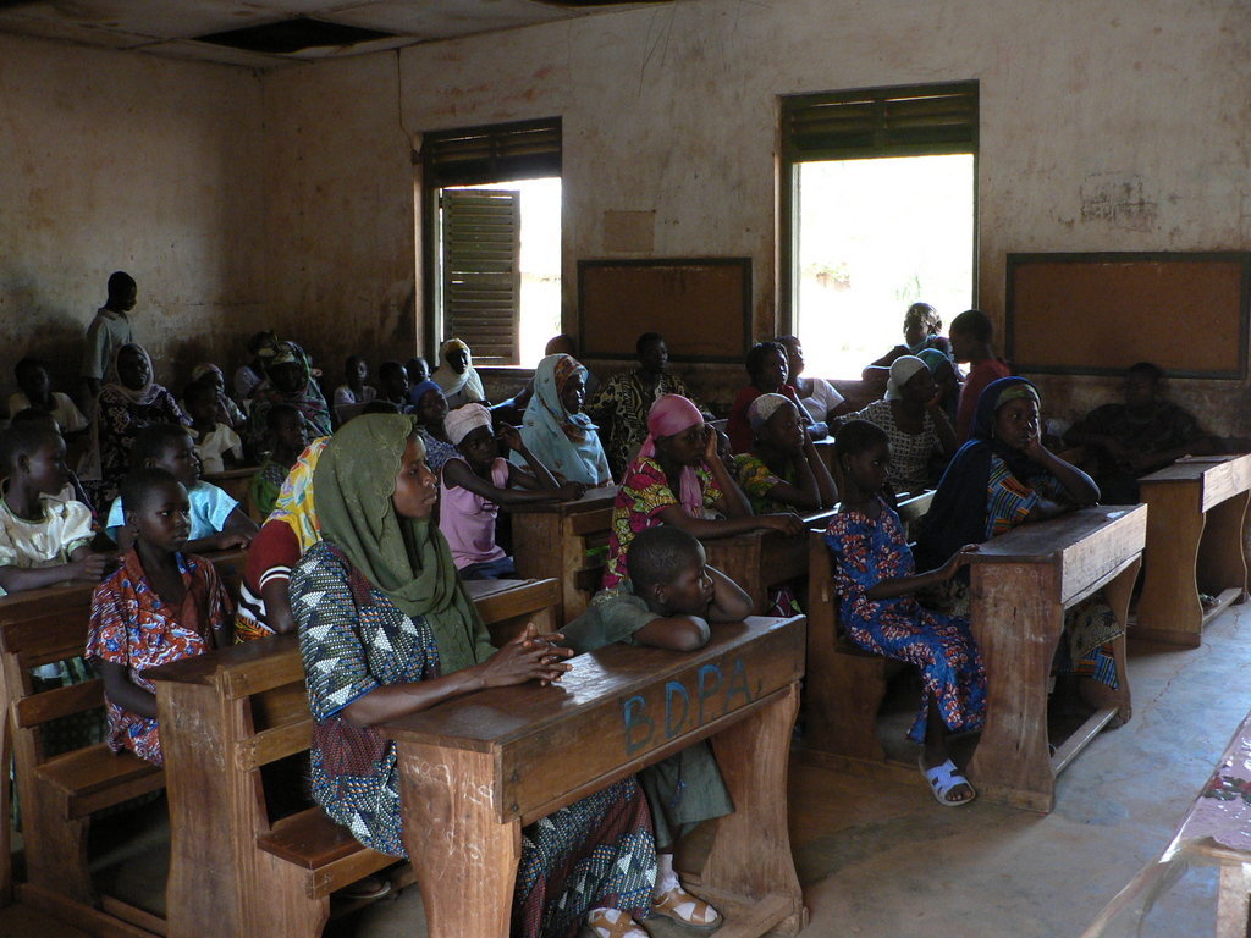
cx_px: 626
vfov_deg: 39.7
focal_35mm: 36
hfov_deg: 51.4
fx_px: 1301
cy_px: 469
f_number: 2.8
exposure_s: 1/60
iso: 200
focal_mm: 6
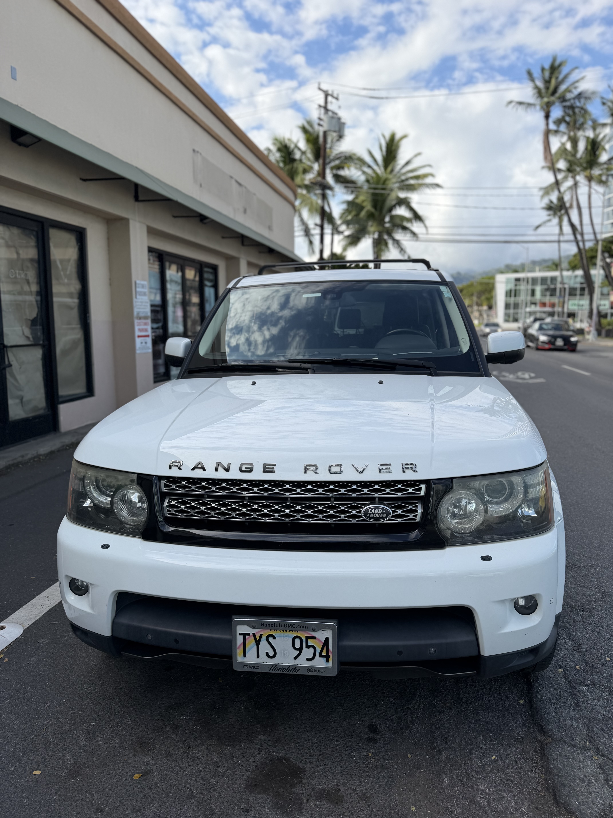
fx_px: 567
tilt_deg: -7.7
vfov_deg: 71.6
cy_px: 409
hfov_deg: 56.8
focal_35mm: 24
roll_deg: -0.5
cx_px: 306
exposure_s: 1/2611
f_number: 1.78
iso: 80
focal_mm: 6.76
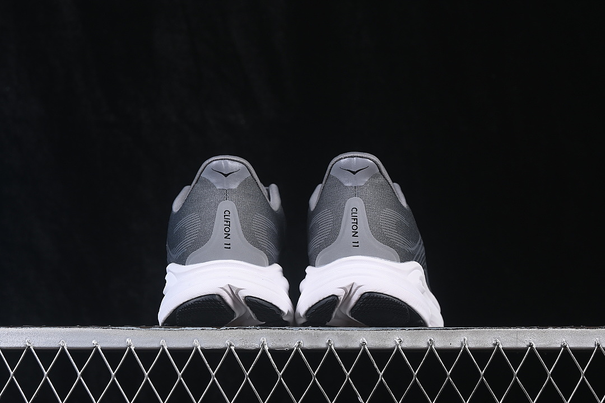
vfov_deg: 18.2
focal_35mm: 75
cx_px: 302
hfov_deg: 27.0
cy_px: 202
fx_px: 1260
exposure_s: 1/80
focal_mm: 50
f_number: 8
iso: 160
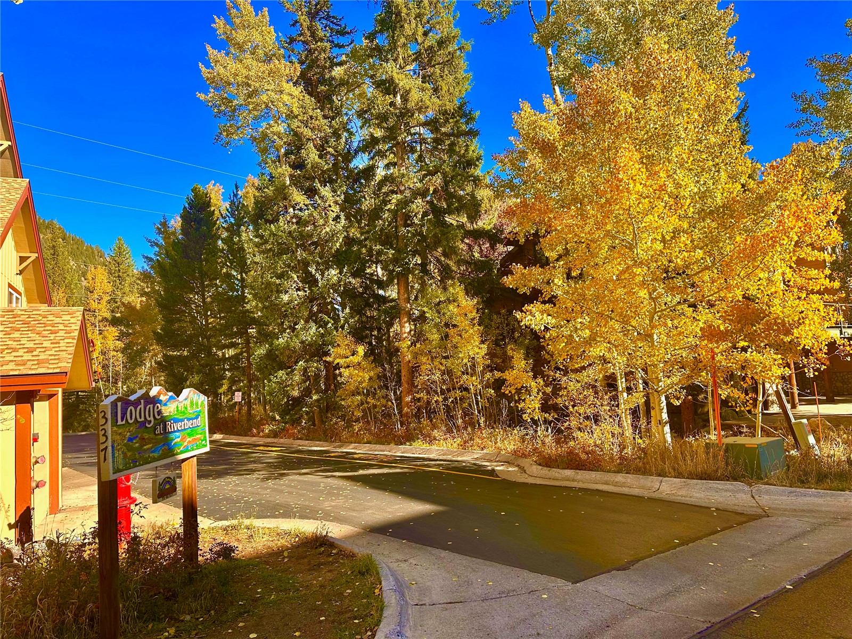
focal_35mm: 24
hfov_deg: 71.6
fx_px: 591
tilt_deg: +6.2
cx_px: 426
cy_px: 320
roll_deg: +3.1
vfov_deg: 56.8
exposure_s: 1/1212
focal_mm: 6.86
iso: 80
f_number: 1.78
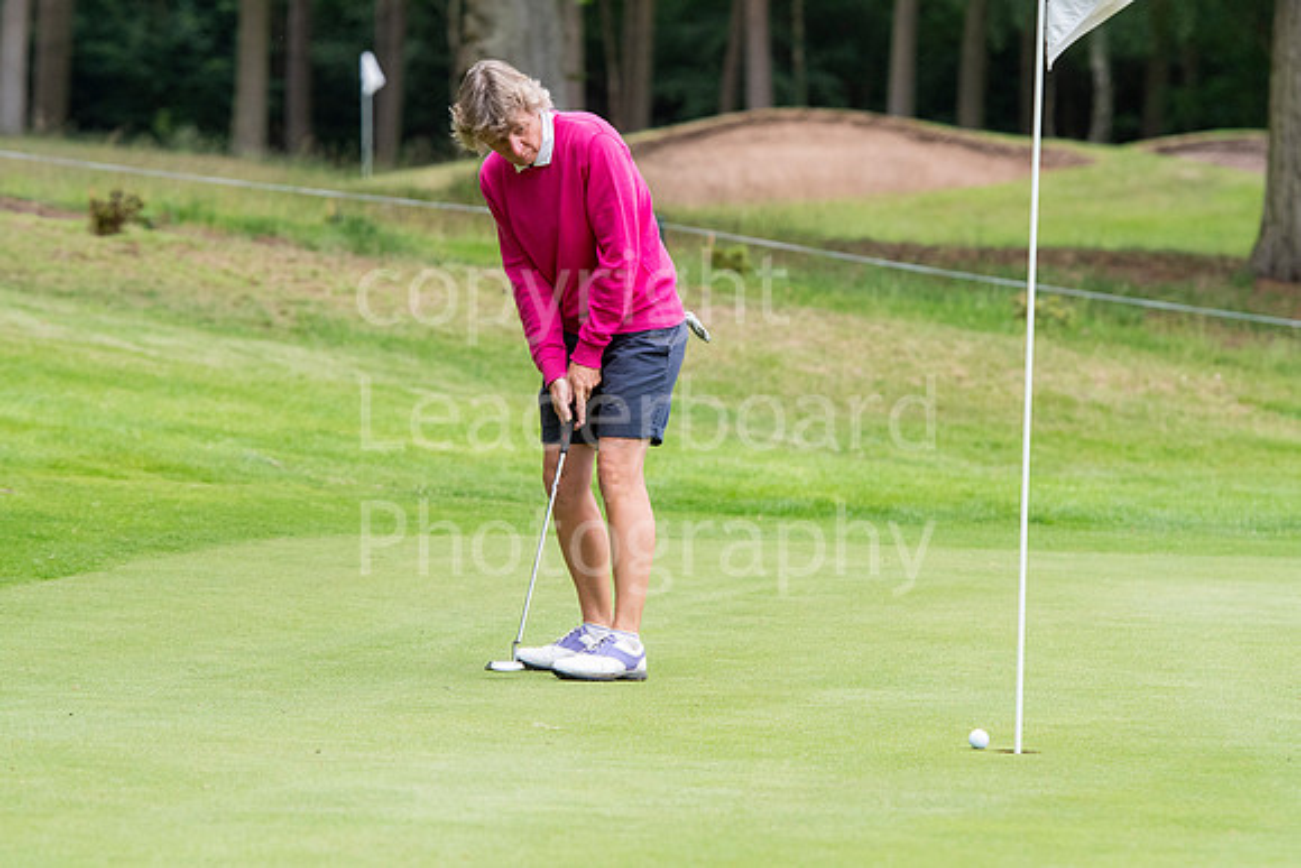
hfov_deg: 8.9
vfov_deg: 5.9
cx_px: 650
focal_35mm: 232
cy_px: 434
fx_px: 8404
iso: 800
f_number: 5
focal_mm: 155
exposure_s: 1/1600
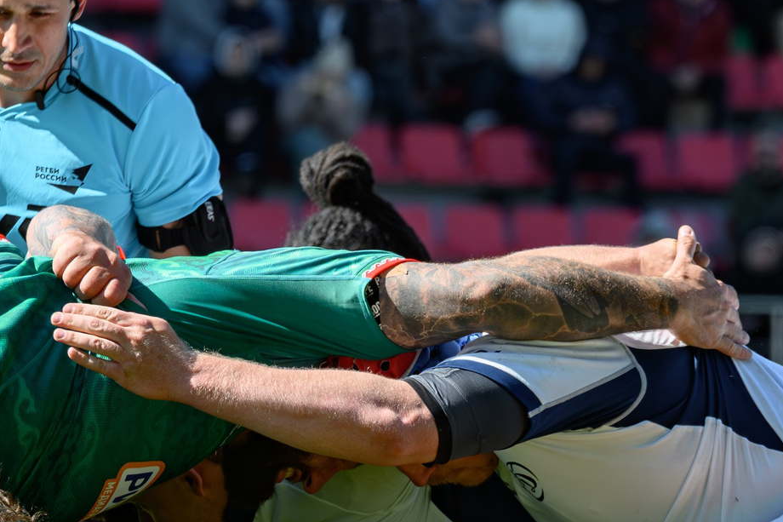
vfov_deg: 2.2
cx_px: 389
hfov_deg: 3.3
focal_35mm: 630
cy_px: 550
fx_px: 13699
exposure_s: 1/1250
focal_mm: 200
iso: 250
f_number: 5.6
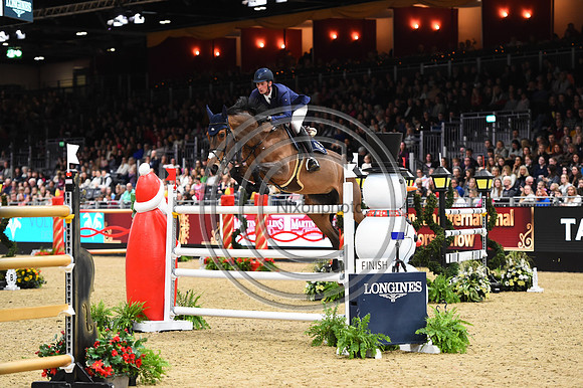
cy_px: 194
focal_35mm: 130
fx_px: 2104
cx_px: 292
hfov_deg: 15.8
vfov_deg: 10.5
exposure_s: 1/800
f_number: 3.5
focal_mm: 130
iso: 5000
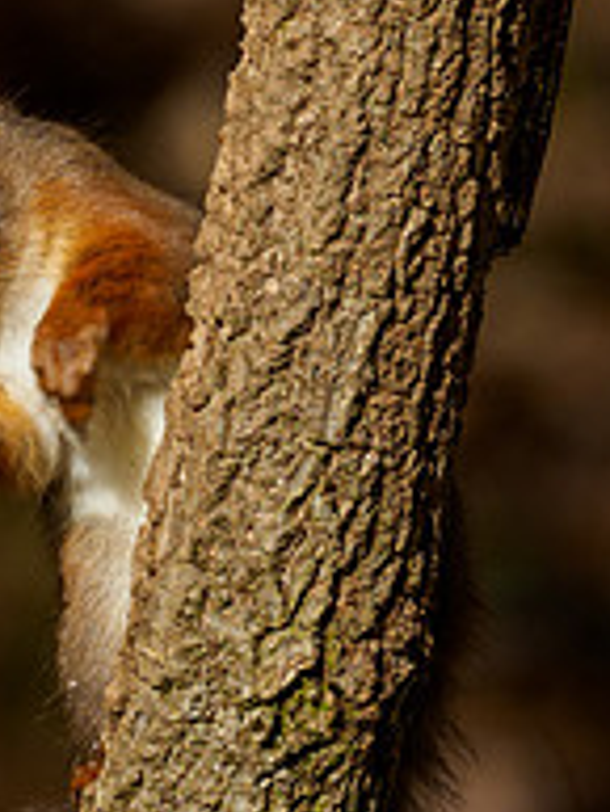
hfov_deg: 0.8
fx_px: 44358
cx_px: -65
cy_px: 512
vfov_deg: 1.0
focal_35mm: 1890
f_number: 6.3
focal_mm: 300
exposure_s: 1/640
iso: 200
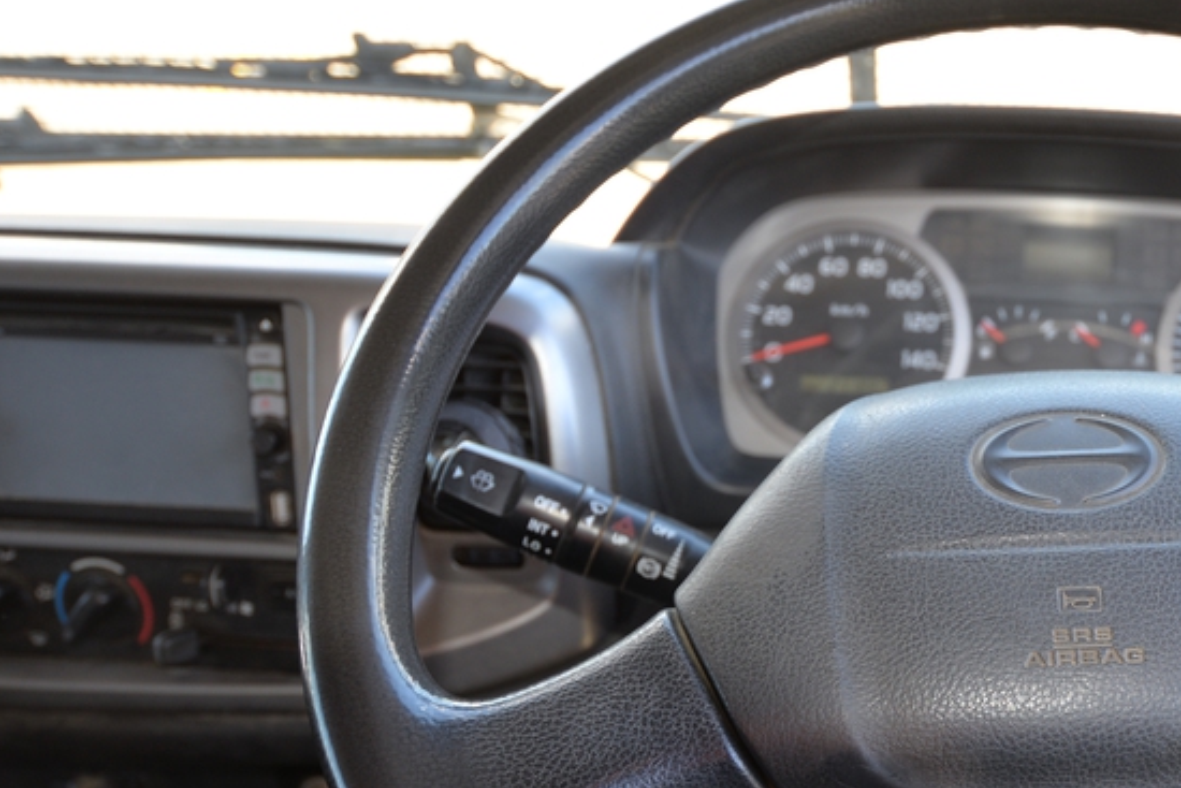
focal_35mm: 43
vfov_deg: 30.6
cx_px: 1011
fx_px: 1411
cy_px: 605
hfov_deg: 42.5
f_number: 3.8
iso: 320
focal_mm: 23
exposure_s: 1/125
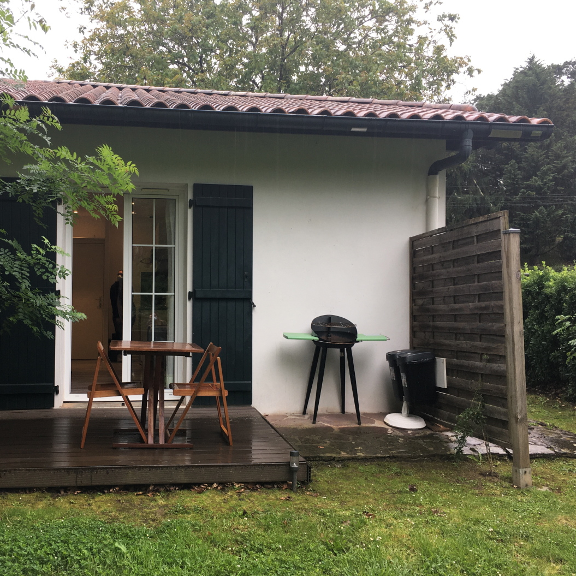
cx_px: 210
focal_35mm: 35
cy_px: 283
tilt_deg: +1.1
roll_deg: +0.2
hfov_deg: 46.7
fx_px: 659
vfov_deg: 47.2
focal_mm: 4.15
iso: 25
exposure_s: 1/50
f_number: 2.2
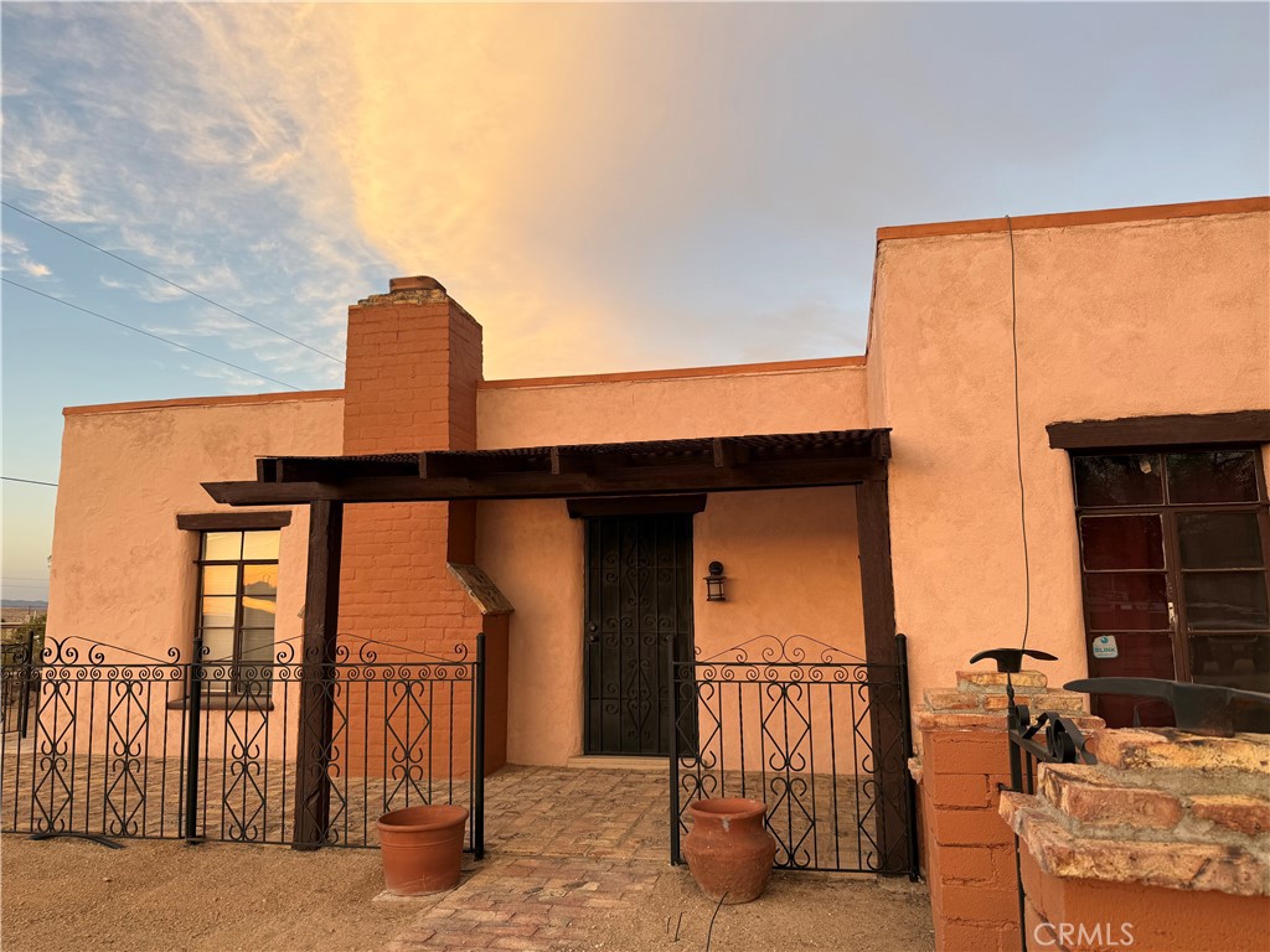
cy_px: 476
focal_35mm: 24
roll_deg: +0.6
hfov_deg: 71.6
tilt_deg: +8.6
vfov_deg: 56.8
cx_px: 635
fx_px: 881
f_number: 1.78
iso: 64
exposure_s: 1/228
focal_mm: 6.76
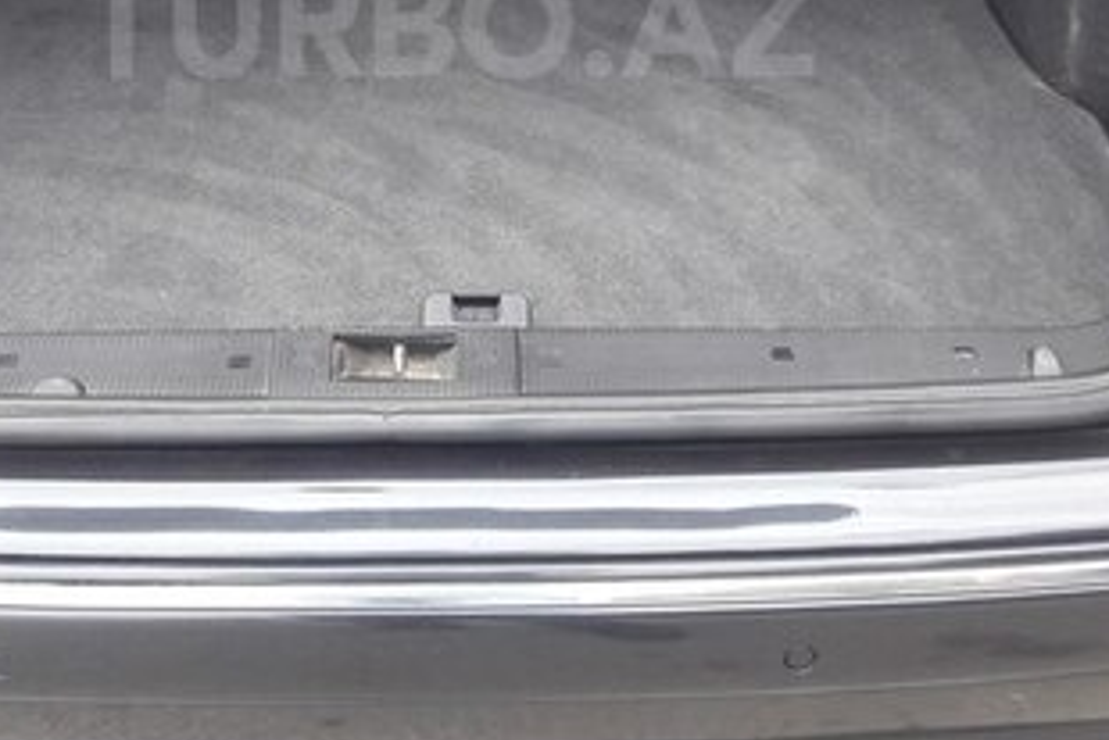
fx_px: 1911
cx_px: 447
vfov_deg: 21.3
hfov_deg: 32.3
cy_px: 23
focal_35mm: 62
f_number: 1.9
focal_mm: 3.7
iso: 40
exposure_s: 1/124
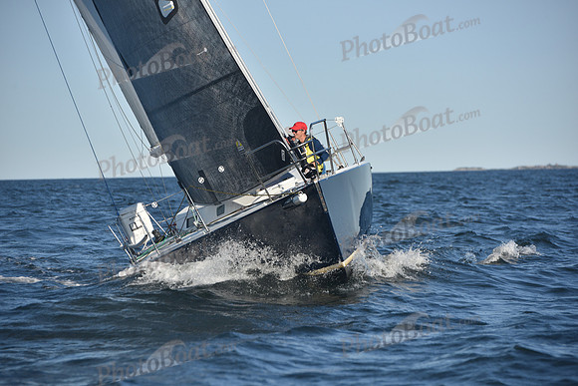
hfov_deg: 10.3
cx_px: 289
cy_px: 193
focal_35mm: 200
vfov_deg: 6.9
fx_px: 3212
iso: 250
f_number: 6.3
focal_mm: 200
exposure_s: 1/800
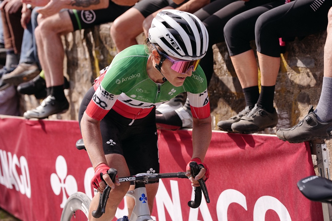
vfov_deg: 12.7
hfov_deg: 18.9
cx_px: 166
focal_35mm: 108
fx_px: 996
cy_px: 110
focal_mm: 108
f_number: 5
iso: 640
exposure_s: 1/2500
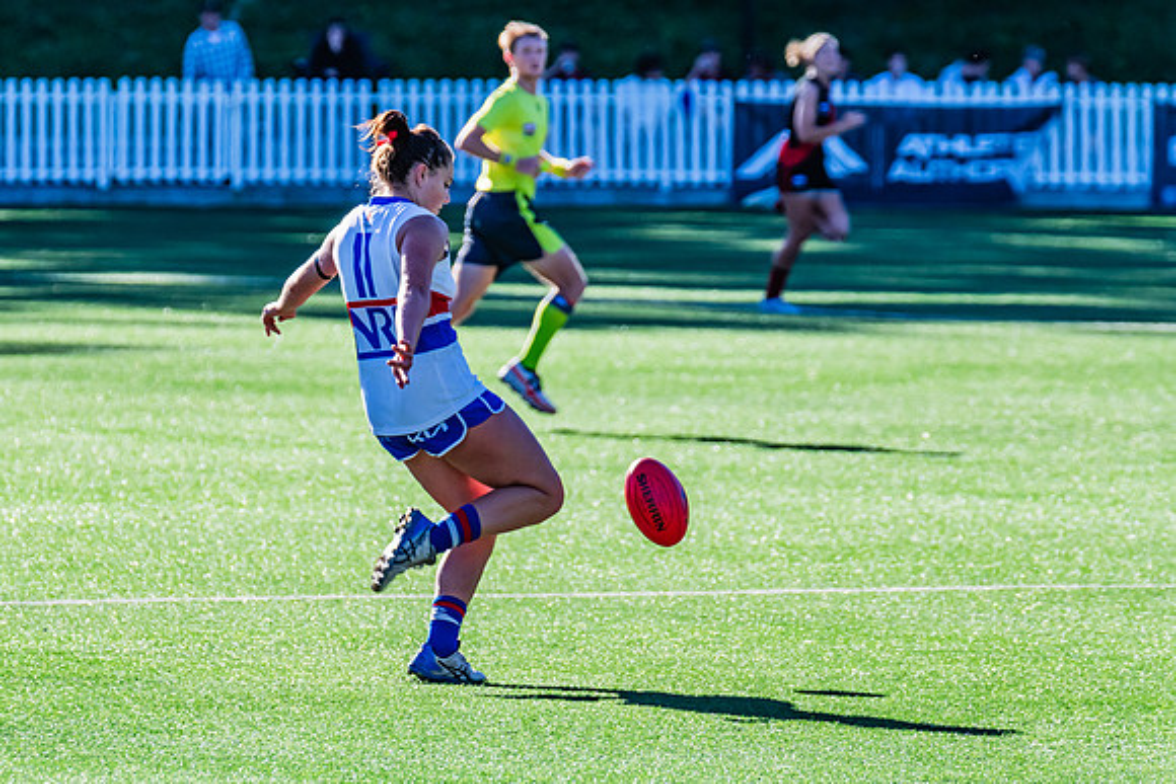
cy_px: 440
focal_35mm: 458
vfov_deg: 3.0
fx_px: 14967
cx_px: 505
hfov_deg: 4.5
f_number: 9
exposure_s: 1/1250
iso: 800
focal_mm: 380
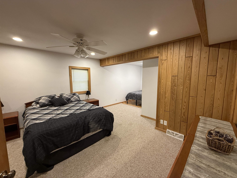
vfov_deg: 85.7
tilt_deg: -6.1
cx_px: 118
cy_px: 89
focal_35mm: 14
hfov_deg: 102.1
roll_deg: +0.3
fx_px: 96
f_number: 2.2
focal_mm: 2.22
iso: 200
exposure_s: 1/60
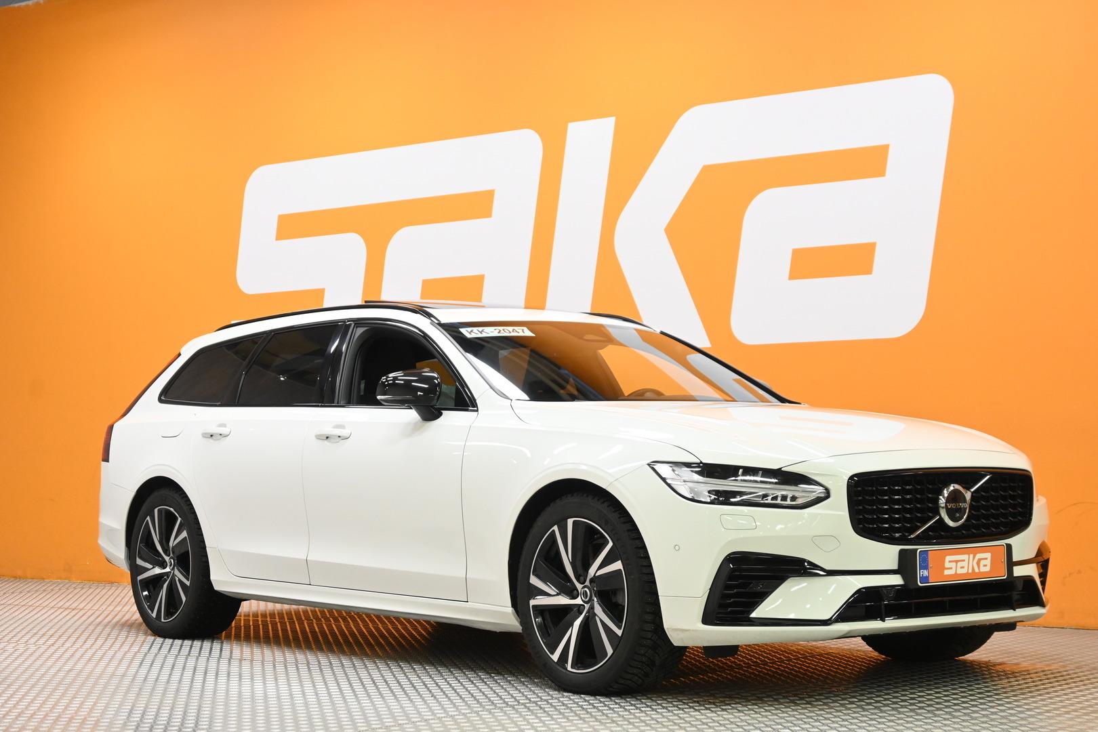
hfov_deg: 31.2
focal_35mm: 64
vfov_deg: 21.1
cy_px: 366
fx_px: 1967
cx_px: 549
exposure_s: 1/60
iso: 1400
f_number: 6
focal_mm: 43
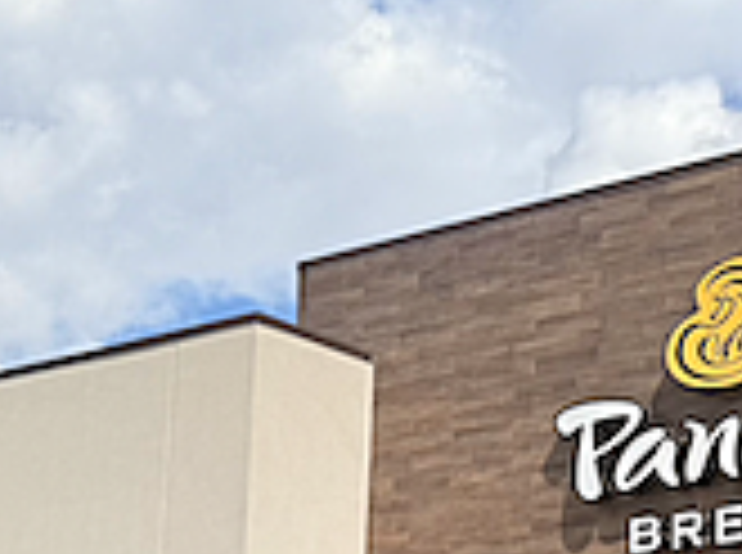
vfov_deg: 18.3
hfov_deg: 24.5
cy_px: 565
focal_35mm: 78
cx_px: 641
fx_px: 1668
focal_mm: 6.76
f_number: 1.78
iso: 80
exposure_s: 1/10309
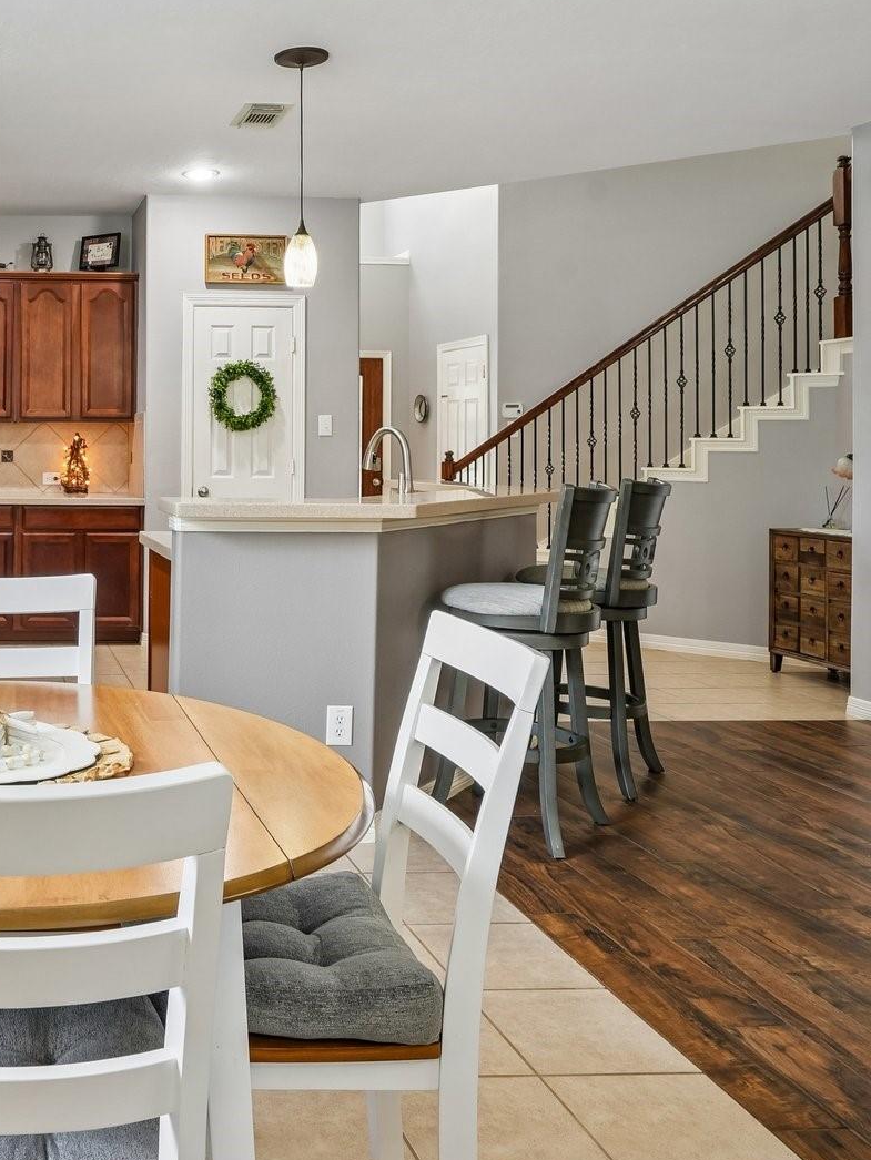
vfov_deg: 56.0
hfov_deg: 39.1
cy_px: 424
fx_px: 1073
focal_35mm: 32
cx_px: 1
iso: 400
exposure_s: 1/15
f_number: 8
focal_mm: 17
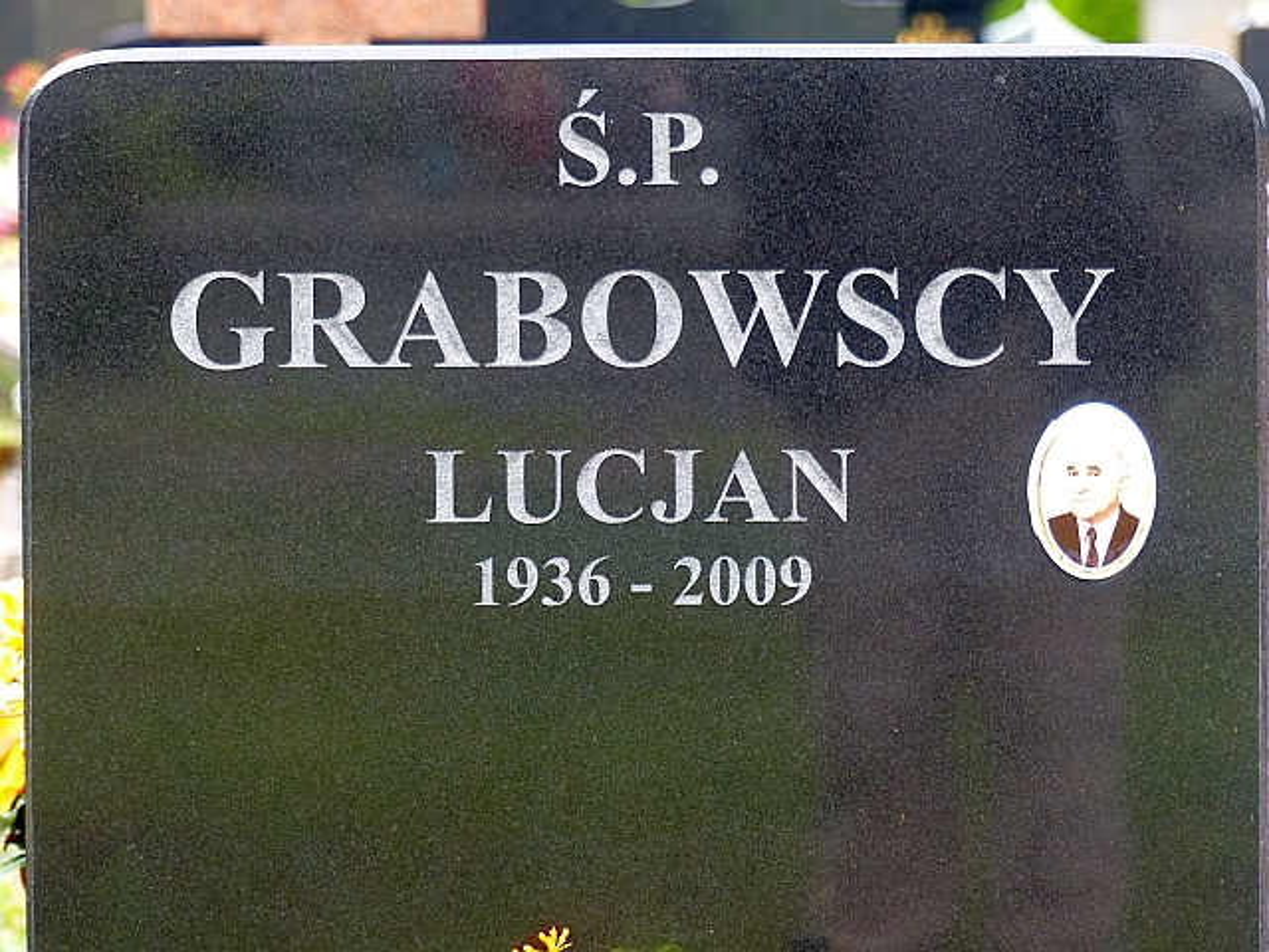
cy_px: 476
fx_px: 9641
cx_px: 634
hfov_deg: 7.5
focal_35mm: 263
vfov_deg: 5.7
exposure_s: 1/100
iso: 100
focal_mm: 47.4
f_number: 2.8
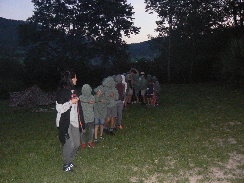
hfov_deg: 51.4
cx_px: 122
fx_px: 254
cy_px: 92
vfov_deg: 39.7
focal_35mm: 36
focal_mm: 6
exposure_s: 1/250
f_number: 2.8
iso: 400
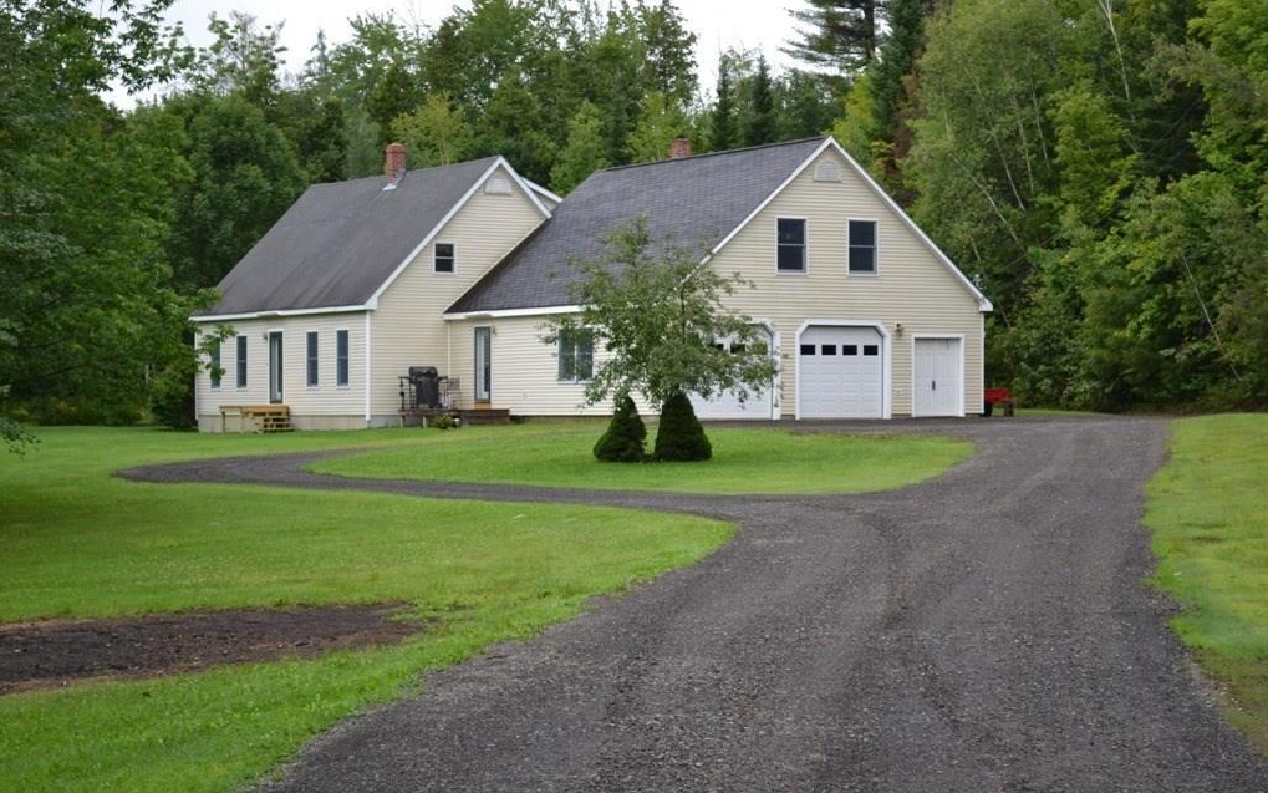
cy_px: 403
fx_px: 2921
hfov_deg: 24.5
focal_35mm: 85
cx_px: 635
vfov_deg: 15.5
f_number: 5.6
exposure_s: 1/125
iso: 100
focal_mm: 55
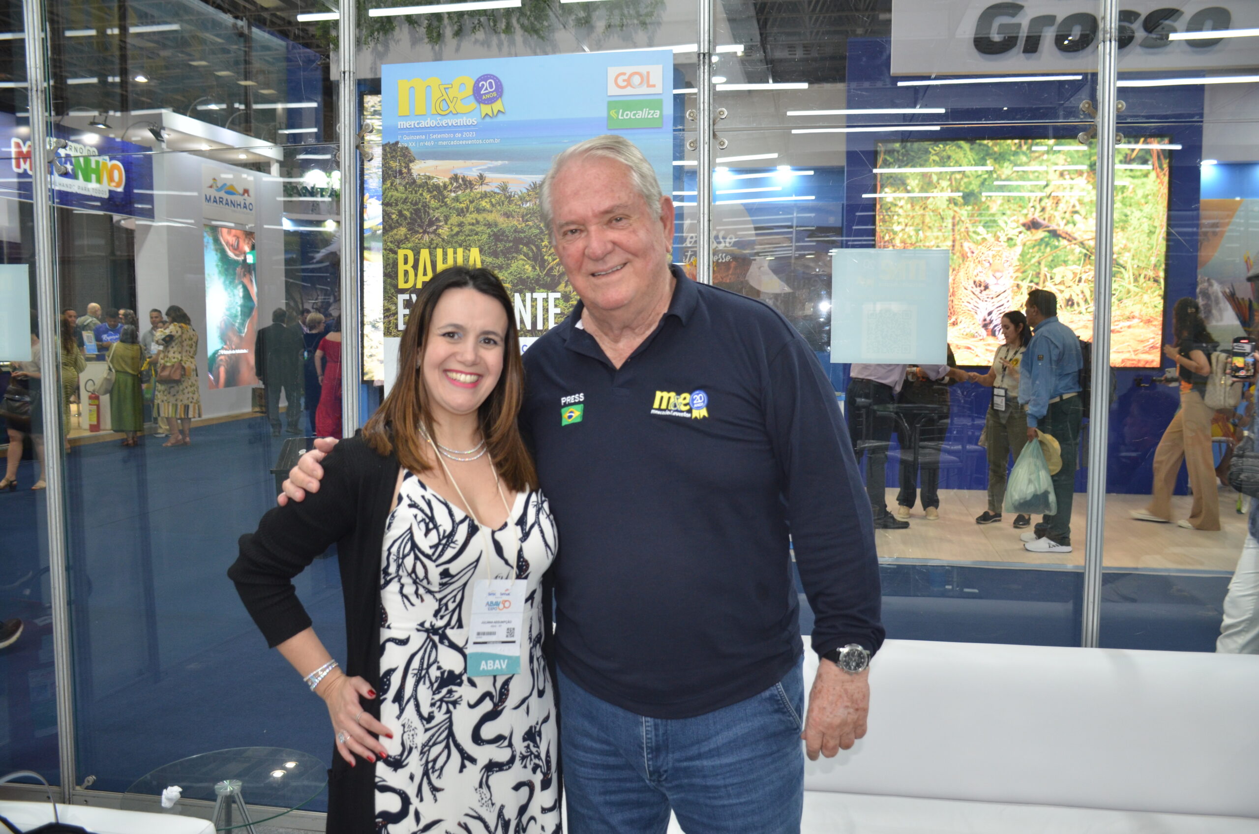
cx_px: 630
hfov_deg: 62.0
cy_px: 417
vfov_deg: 43.4
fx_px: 1047
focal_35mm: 30
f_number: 3.5
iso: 500
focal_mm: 20
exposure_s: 1/60
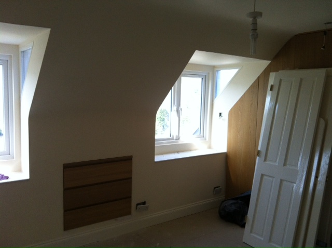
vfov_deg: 40.6
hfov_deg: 52.7
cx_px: 166
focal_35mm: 35
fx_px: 335
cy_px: 124
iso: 125
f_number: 2.8
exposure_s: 1/120
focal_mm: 3.85
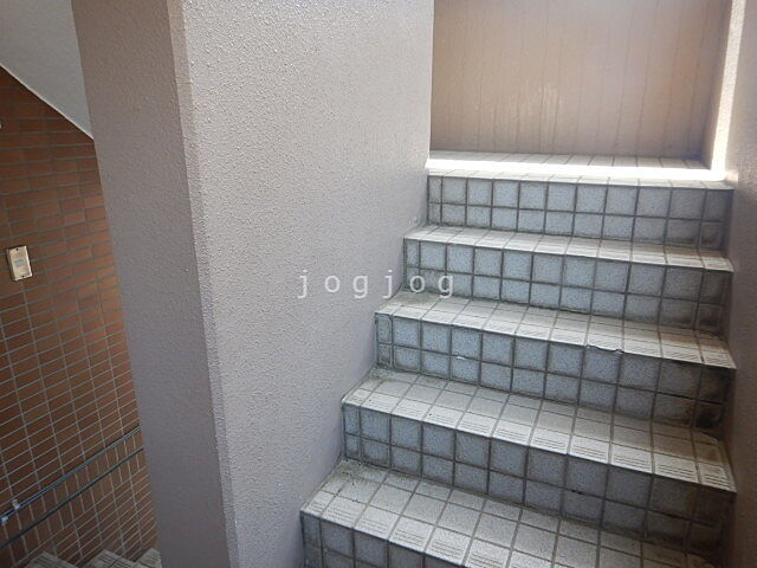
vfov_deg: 56.8
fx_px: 525
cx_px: 378
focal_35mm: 24
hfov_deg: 71.6
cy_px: 284
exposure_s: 1/100
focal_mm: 4.3
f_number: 2.8
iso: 125
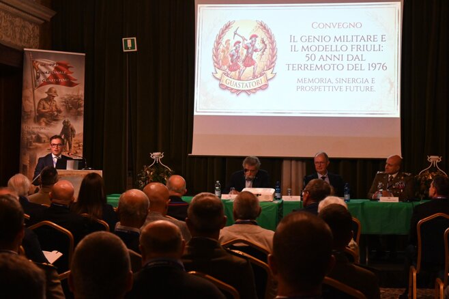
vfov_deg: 19.7
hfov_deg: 29.3
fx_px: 860
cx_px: 224
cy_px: 150
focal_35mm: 69
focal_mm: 46
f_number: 6
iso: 4500
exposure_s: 1/60
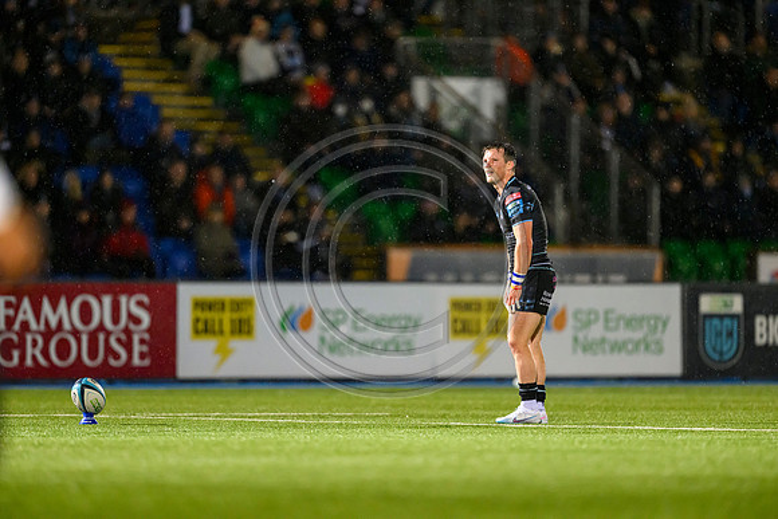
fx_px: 8646
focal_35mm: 400
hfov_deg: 5.2
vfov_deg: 3.4
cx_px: 389
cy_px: 260
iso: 6400
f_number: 3.2
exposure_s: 1/1000
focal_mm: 400
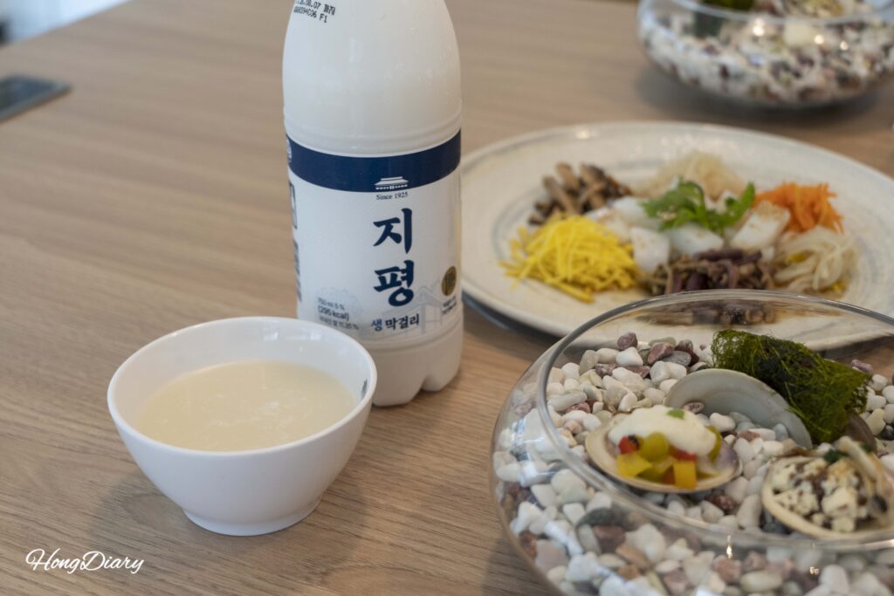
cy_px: 298
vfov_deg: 25.1
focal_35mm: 54
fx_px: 1341
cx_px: 447
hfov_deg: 36.9
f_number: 5.6
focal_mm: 54
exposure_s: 1/160
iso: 500
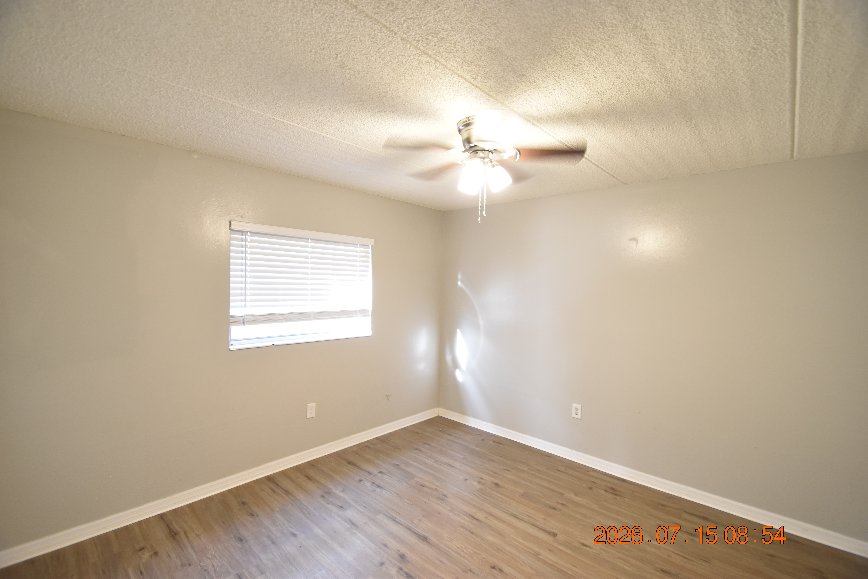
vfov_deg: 77.3
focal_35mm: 15
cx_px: 434
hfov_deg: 100.4
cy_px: 290
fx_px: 362
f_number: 3.5
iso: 800
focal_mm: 10
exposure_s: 1/20
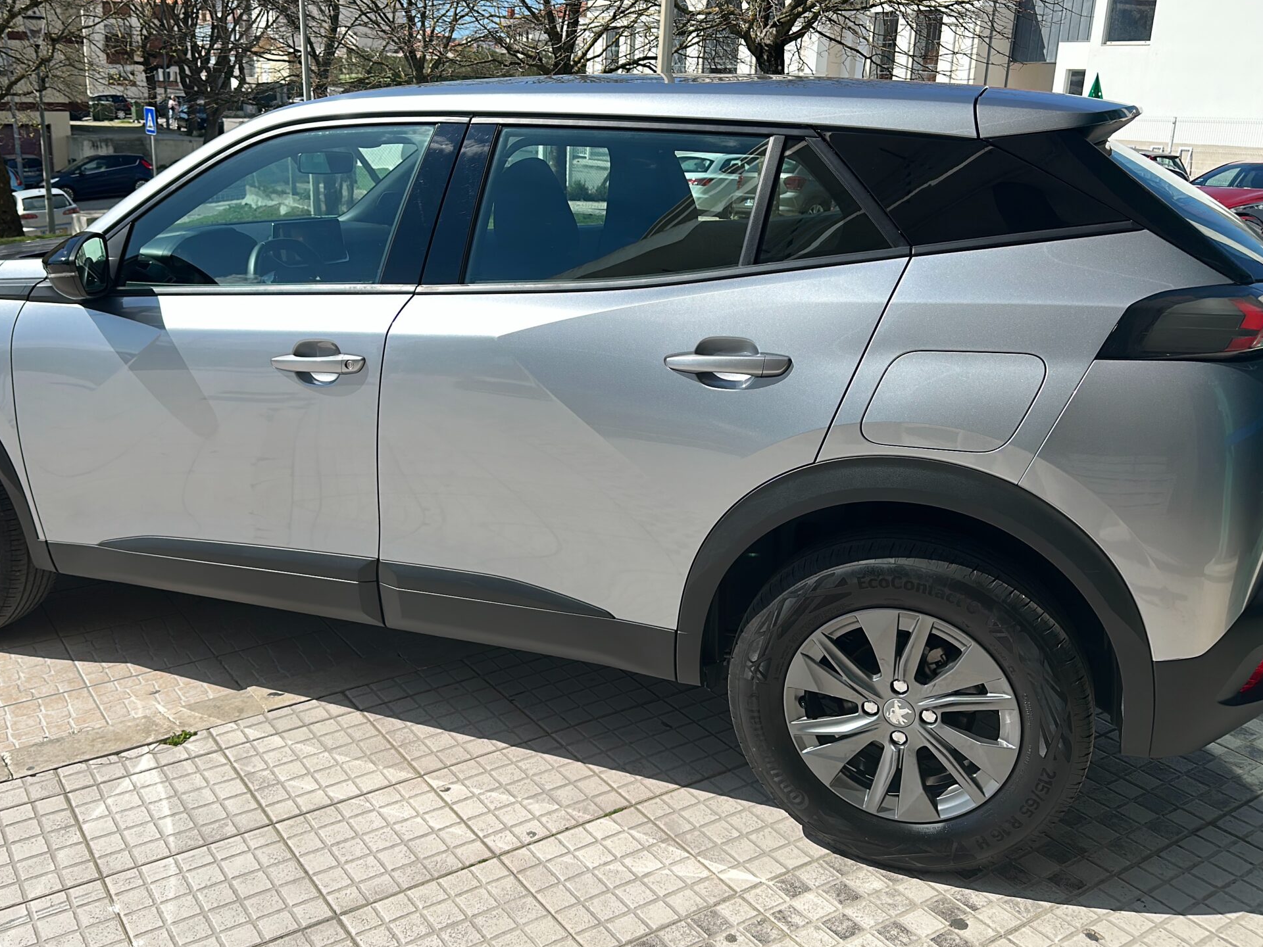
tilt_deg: -15.6
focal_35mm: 32
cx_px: 561
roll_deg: -1.7
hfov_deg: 56.7
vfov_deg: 44.1
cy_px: 425
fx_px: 1168
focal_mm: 6.86
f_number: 1.78
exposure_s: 1/4808
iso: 57
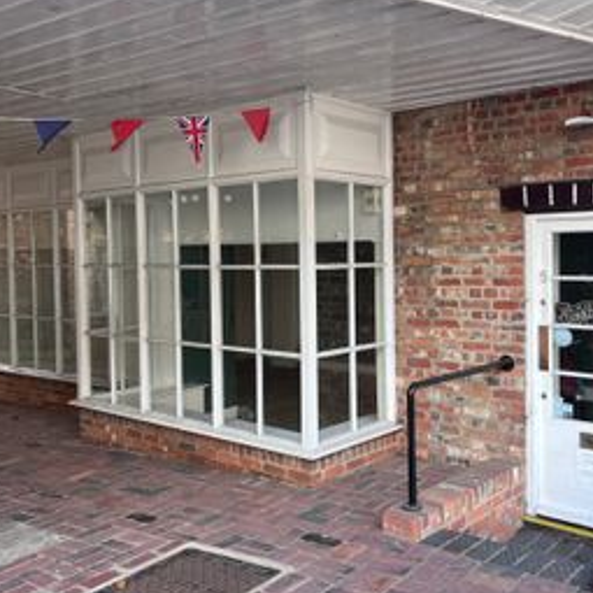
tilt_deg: -0.6
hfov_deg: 46.0
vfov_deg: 46.0
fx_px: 698
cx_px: 316
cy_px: 279
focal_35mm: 36
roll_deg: +1.8
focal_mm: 5.7
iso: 40
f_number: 1.5
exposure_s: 1/121
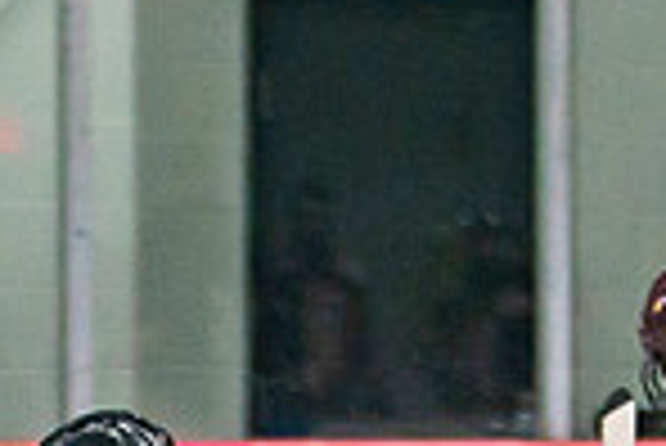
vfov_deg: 1.9
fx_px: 13592
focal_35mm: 734
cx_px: 335
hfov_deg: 2.8
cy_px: 874
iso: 1250
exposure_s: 1/640
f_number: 2.8
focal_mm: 95
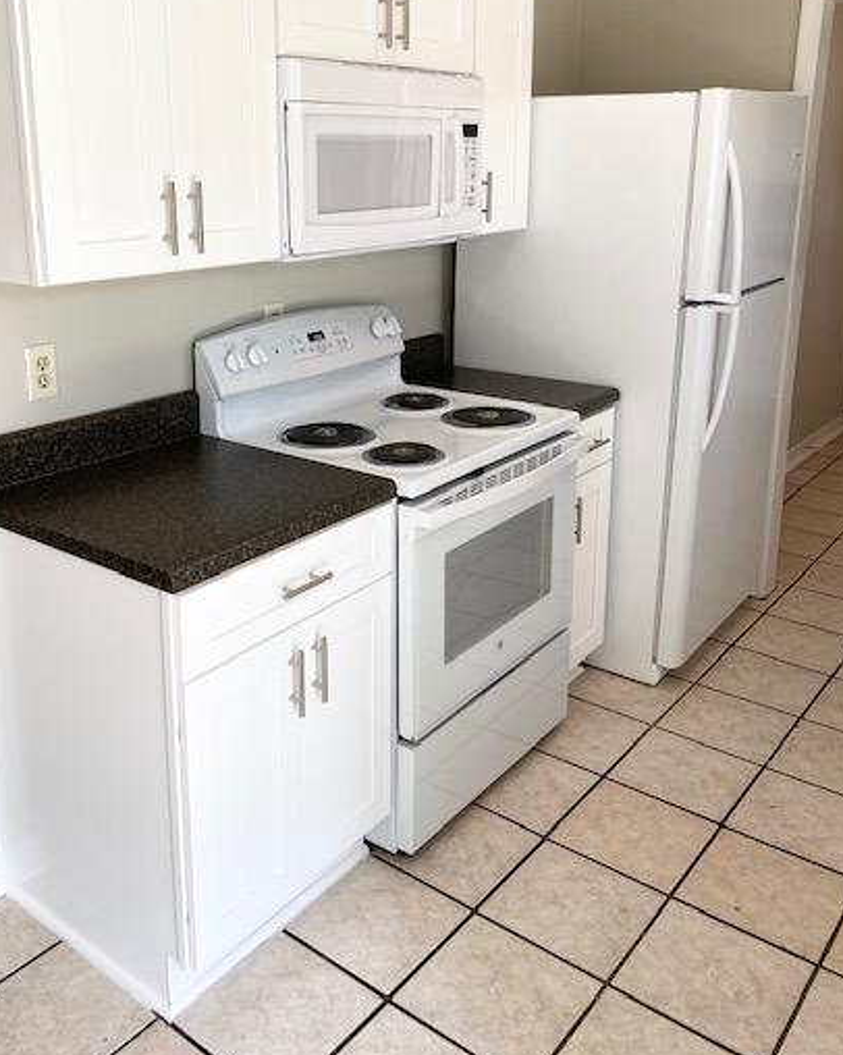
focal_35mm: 32
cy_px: 403
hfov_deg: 45.6
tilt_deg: -13.0
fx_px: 999
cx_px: 355
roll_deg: +0.2
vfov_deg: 55.1
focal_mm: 4.25
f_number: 1.8
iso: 40
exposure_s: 1/120
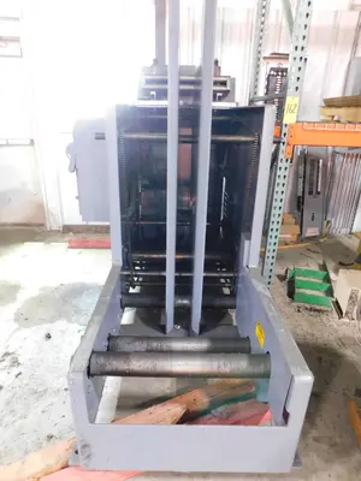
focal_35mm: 23
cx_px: 180
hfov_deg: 58.9
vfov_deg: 73.9
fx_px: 320
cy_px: 240
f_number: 3
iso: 400
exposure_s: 1/10
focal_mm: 4
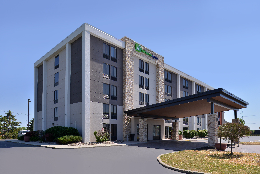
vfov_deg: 53.2
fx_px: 173
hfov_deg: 73.7
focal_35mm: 24
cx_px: 130
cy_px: 87
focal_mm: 24
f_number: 9.5
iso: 100
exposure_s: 1/200
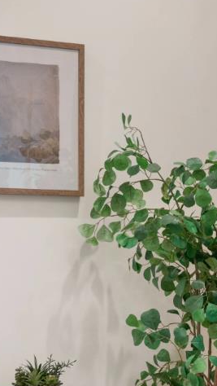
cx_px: 325
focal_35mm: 126
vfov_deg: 16.9
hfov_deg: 9.4
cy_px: 279
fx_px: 1288
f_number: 7.1
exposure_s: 1/5
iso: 200
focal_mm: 38
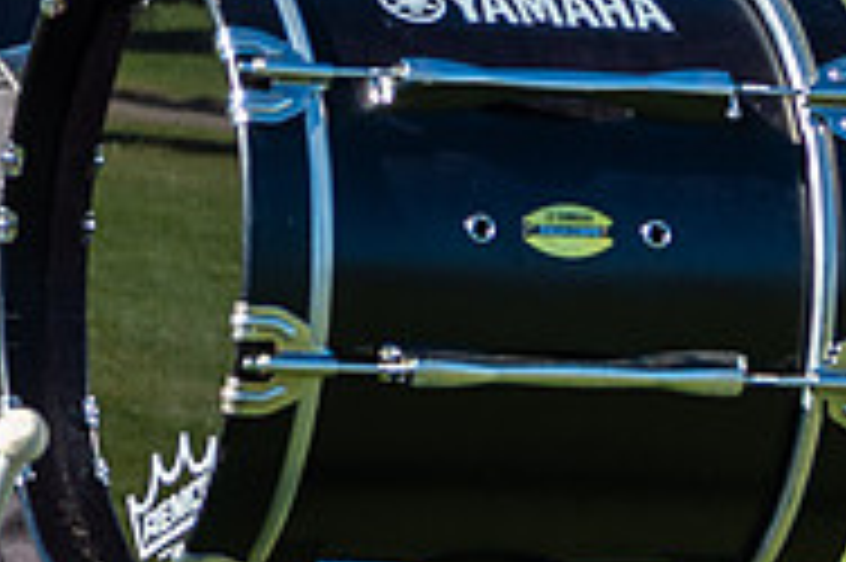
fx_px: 8030
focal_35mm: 342
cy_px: 127
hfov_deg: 6.0
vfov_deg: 4.0
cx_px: -299
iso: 320
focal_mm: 70
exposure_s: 1/640
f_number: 7.1
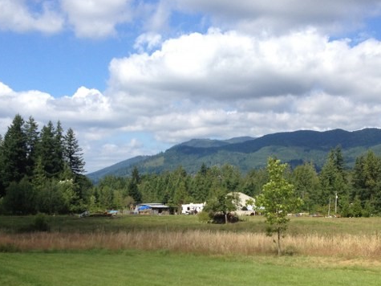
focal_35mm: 59
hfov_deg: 32.7
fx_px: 649
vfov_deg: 24.5
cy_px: 214
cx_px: 208
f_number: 2.4
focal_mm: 4.28
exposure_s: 1/1842
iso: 64
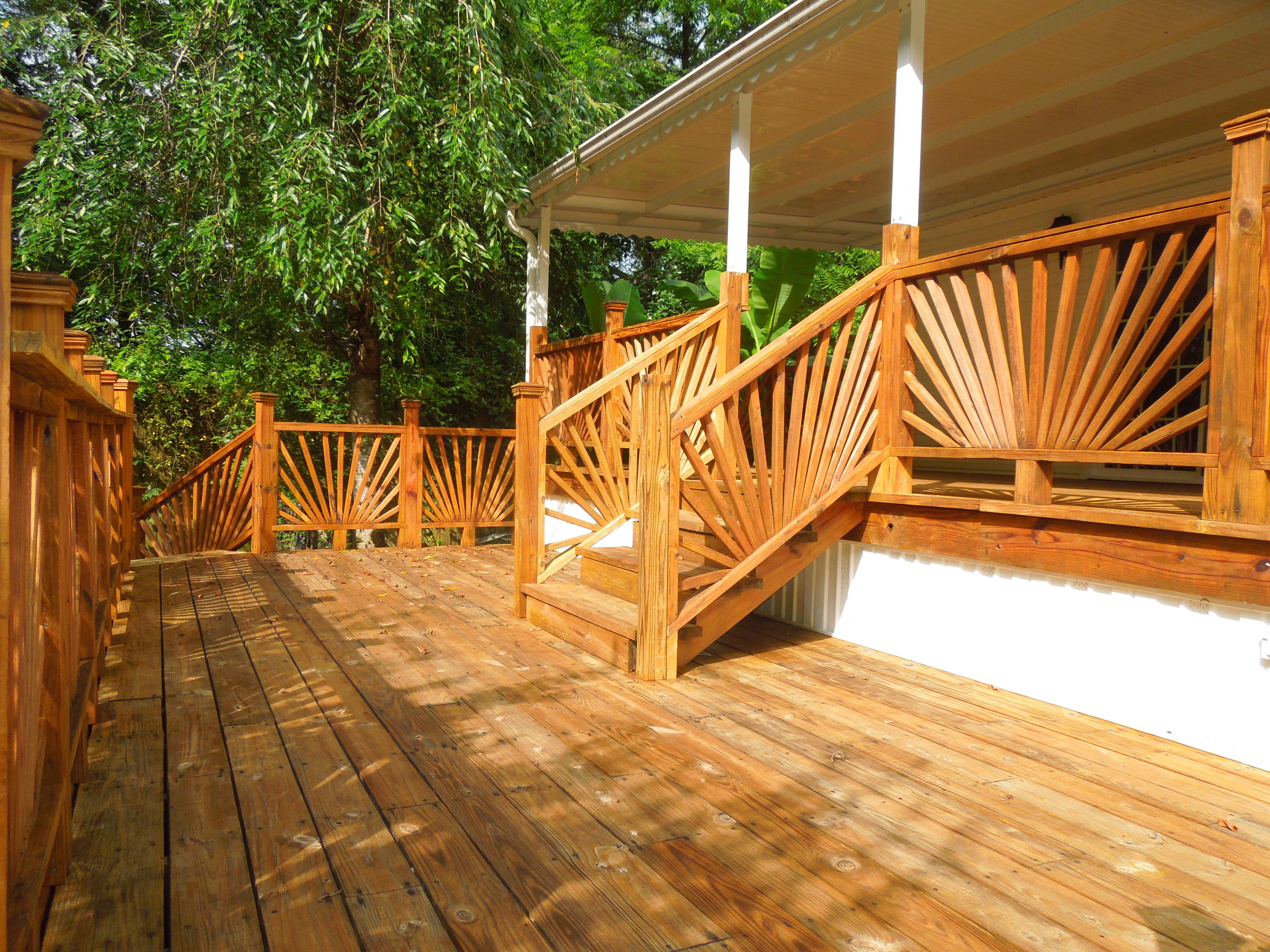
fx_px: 917
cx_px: 635
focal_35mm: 25
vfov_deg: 54.9
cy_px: 476
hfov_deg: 69.4
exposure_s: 1/400
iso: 100
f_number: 3.3
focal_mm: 4.5
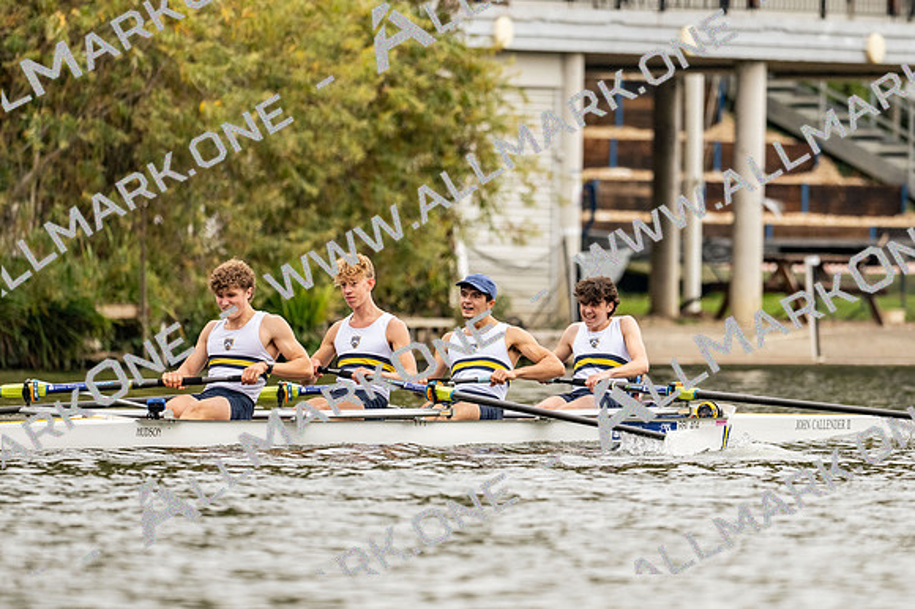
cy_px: 304
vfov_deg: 2.3
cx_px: 458
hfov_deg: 3.4
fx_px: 15241
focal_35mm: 600
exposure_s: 1/2500
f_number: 4.5
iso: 900
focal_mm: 400
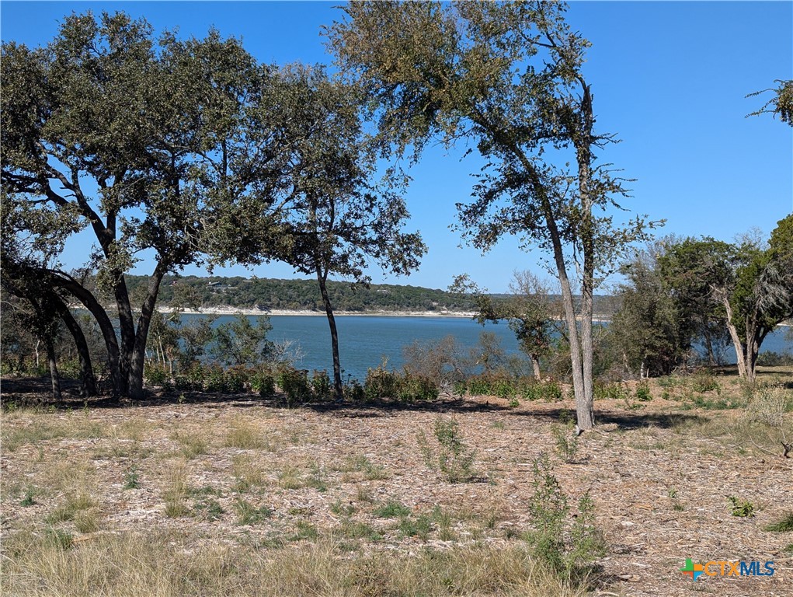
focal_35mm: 48
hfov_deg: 39.6
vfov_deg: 30.3
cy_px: 298
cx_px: 396
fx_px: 1101
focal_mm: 6.81
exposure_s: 1/2053
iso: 46
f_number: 1.85
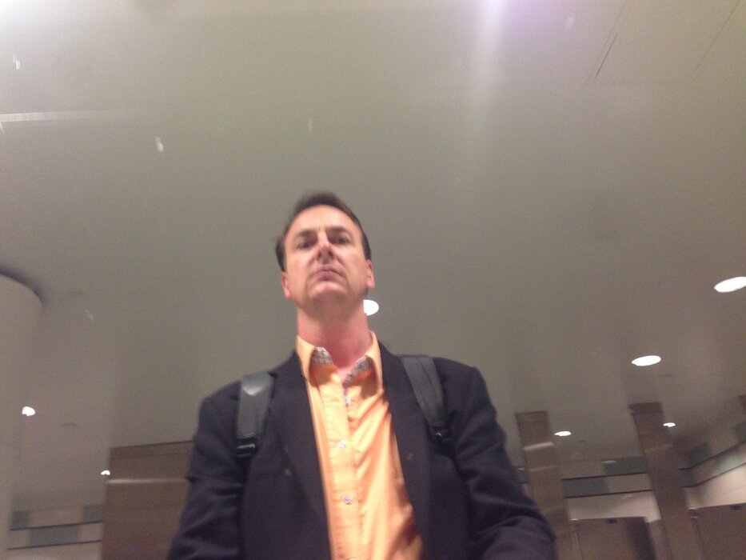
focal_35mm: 33
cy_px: 280
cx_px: 373
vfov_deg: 43.0
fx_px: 711
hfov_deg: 55.3
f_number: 2.4
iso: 200
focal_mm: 4.12
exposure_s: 1/20
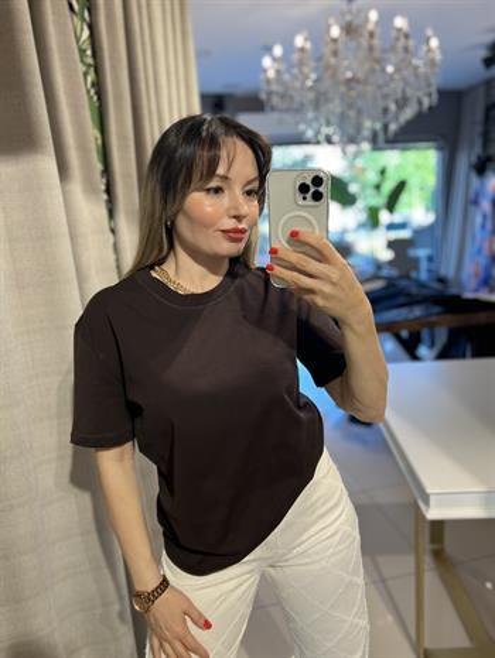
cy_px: 329
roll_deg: +3.9
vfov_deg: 67.3
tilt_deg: -15.9
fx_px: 495
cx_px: 248
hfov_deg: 53.1
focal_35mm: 26
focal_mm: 5.7
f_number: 1.5
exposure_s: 1/100
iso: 40
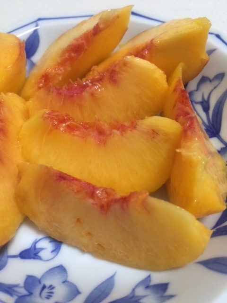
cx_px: 114
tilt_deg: -53.4
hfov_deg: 48.2
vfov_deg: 61.7
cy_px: 152
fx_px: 254
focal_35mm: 29
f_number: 2.2
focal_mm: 4.15
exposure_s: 1/30
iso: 100
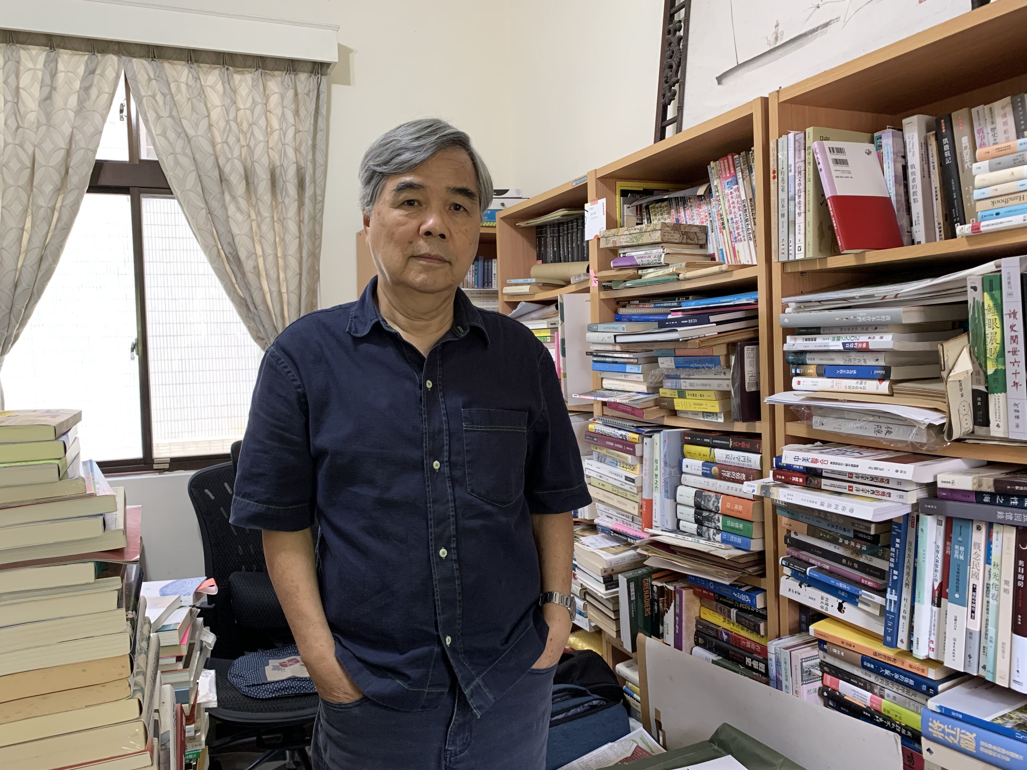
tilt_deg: -3.6
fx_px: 801
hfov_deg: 65.3
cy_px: 392
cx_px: 503
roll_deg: +2.1
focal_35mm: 27
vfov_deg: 51.3
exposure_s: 1/60
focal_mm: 4.25
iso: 200
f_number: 1.8
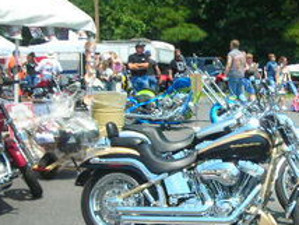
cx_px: 218
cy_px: 126
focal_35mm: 71
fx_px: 614
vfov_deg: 20.8
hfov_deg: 27.1
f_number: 6.4
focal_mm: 6.3
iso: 50
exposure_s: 1/119
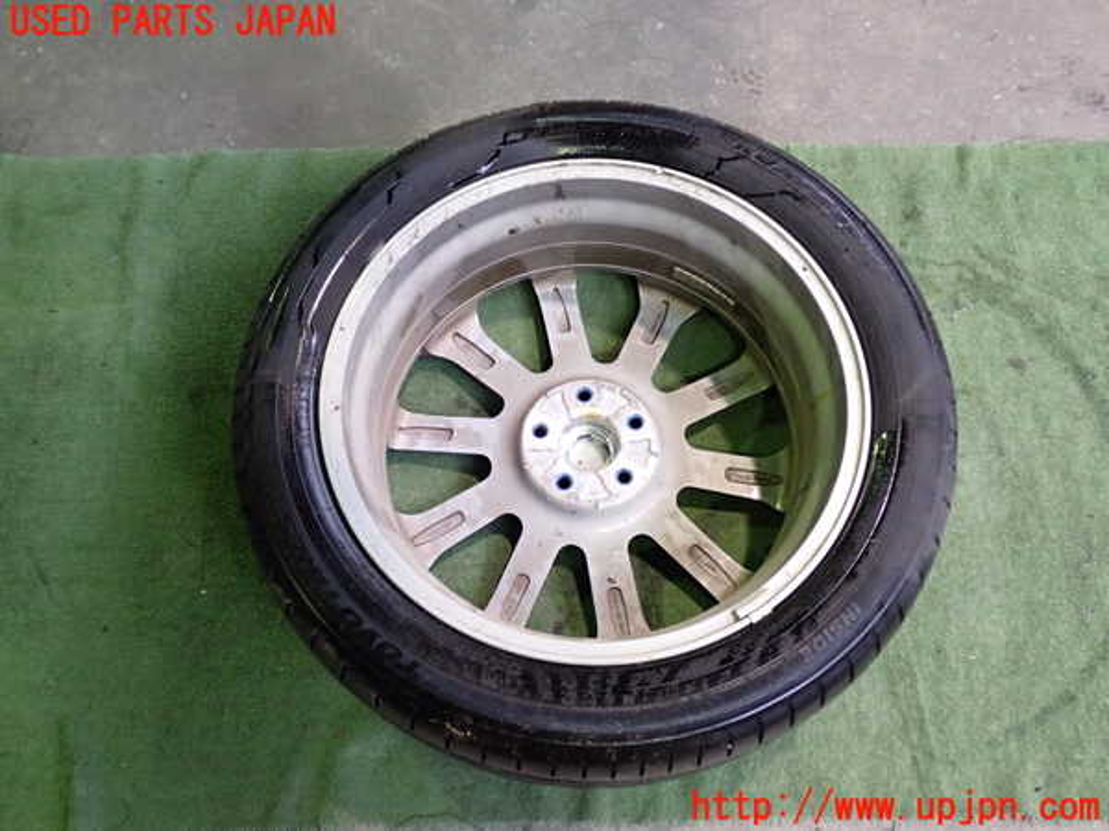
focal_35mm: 32
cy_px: 416
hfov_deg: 56.8
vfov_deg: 44.2
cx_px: 554
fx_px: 1025
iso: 400
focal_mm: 5.79
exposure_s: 1/30
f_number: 2.4
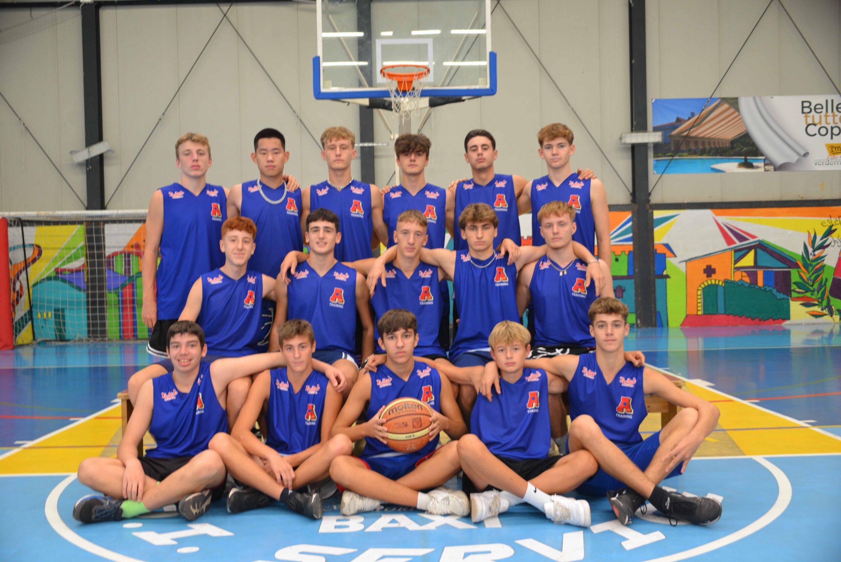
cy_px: 281
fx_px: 841
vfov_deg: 36.9
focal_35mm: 36
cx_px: 420
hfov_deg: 53.1
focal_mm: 36
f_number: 3.8
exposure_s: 1/25
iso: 400
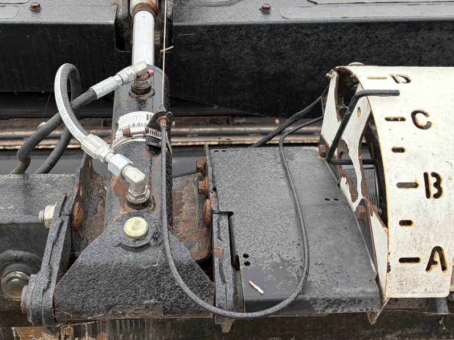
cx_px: 219
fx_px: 616
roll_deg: +3.0
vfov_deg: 30.5
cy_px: 100
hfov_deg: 40.4
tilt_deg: -21.5
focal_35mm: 47
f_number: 1.6
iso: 40
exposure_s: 1/268
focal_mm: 5.96
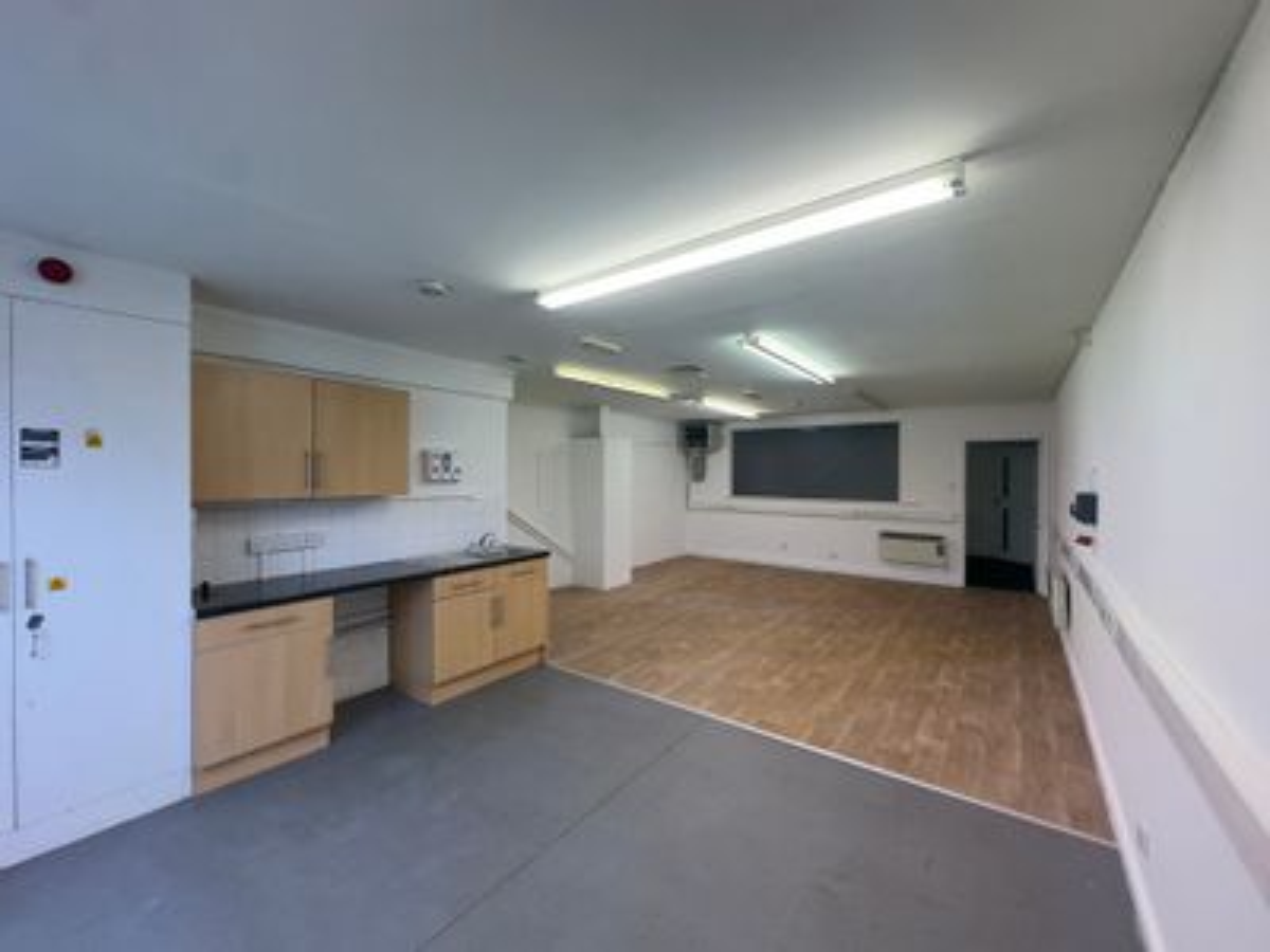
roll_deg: +0.2
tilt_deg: +0.0
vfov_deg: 85.7
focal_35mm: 14
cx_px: 635
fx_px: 514
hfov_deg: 102.1
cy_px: 476
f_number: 2.2
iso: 64
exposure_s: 1/100
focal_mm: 2.22
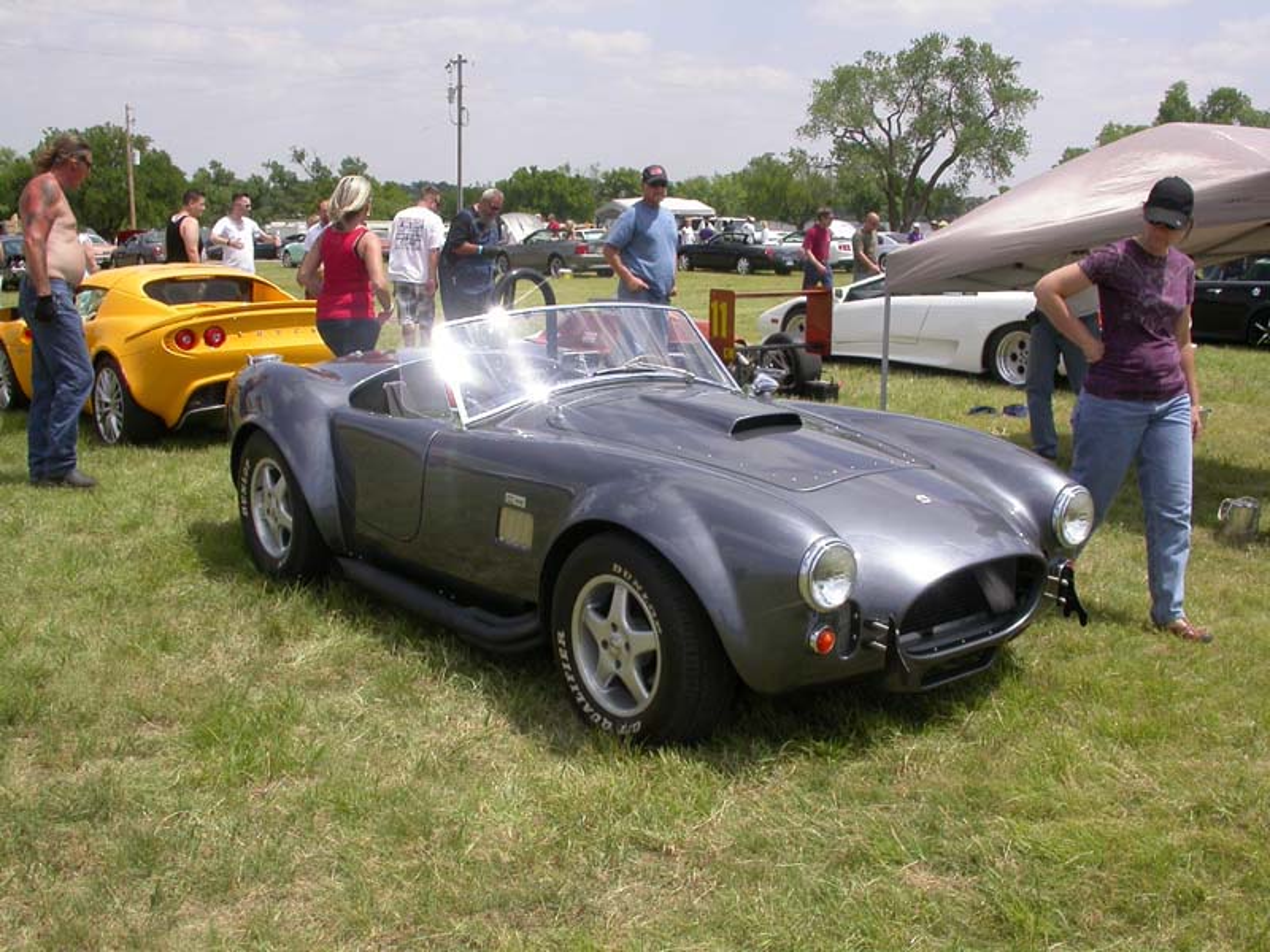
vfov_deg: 37.7
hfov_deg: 49.0
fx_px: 1394
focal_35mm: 38
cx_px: 635
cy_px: 476
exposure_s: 1/323
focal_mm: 7.85
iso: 100
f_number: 7.5
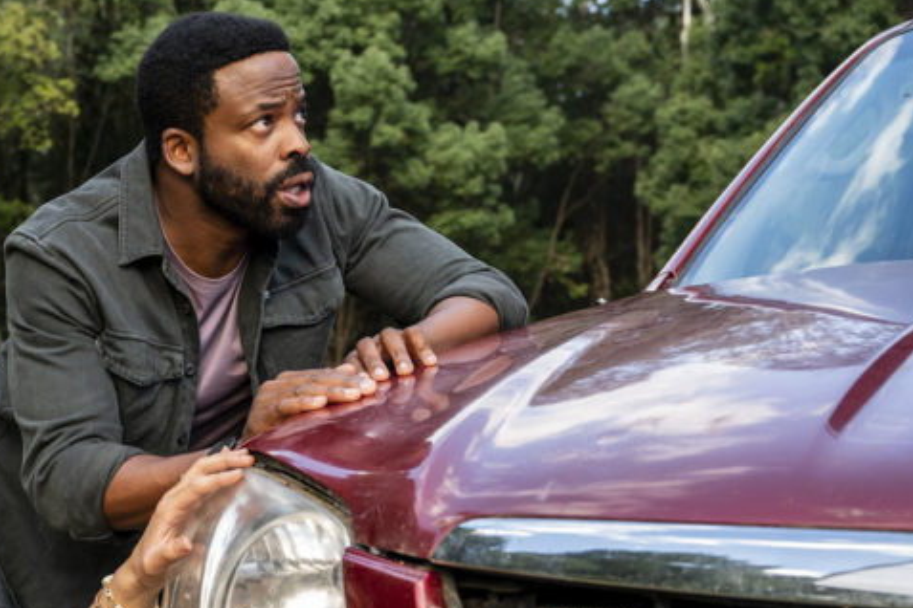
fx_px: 1674
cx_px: 189
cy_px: 421
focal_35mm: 66
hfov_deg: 29.8
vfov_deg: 20.5
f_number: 5.6
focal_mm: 41
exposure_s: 1/500
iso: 800
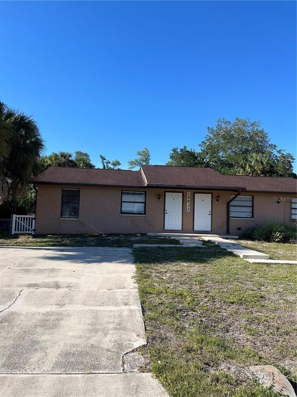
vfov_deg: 67.3
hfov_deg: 53.0
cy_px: 198
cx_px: 148
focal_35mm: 26
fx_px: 298
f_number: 1.6
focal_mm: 5.1
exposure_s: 1/2899
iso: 50
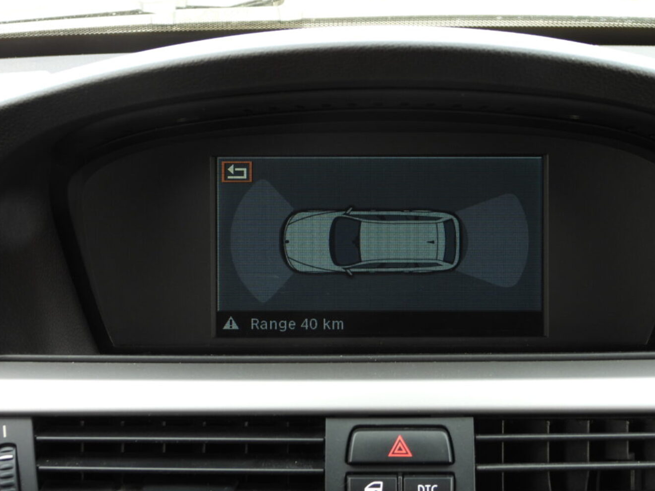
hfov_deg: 24.7
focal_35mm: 79
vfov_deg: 18.7
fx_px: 1495
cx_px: 370
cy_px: 244
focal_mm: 11.7
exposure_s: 1/50
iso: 100
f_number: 3.5
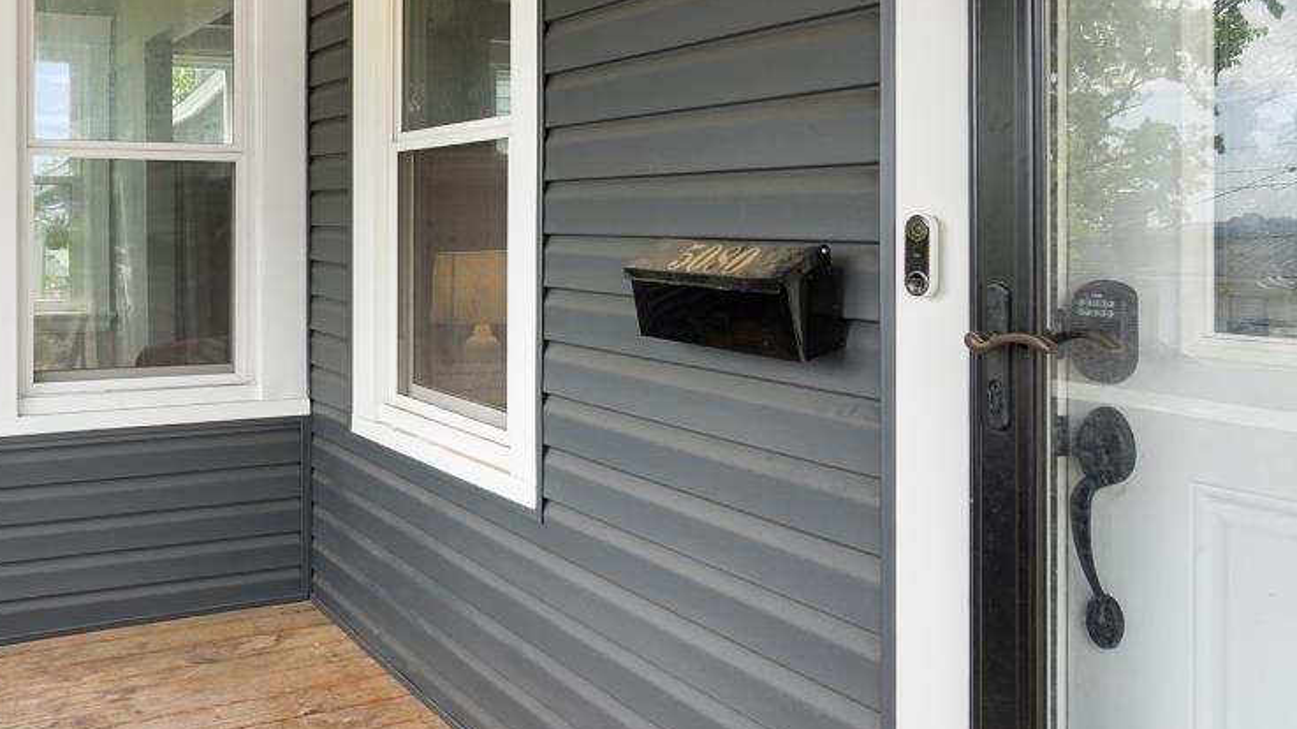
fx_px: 1100
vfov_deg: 36.3
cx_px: 364
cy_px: 254
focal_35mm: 32
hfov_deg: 58.6
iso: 250
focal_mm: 10
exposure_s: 1/30
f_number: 7.1
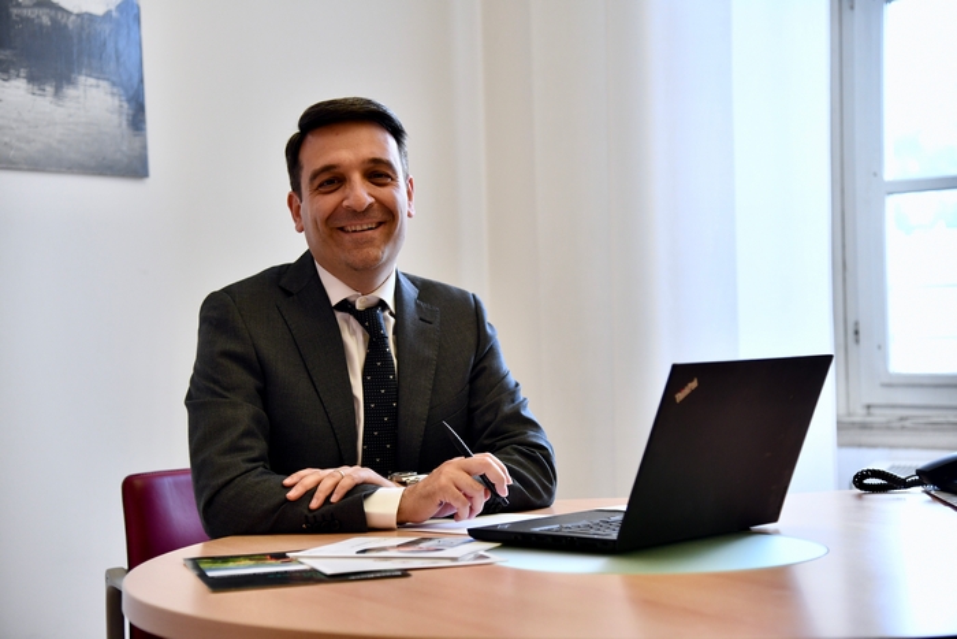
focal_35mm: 66
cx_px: 478
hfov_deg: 30.5
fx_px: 1755
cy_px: 320
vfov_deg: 20.6
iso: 1250
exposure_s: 1/200
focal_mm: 66
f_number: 4
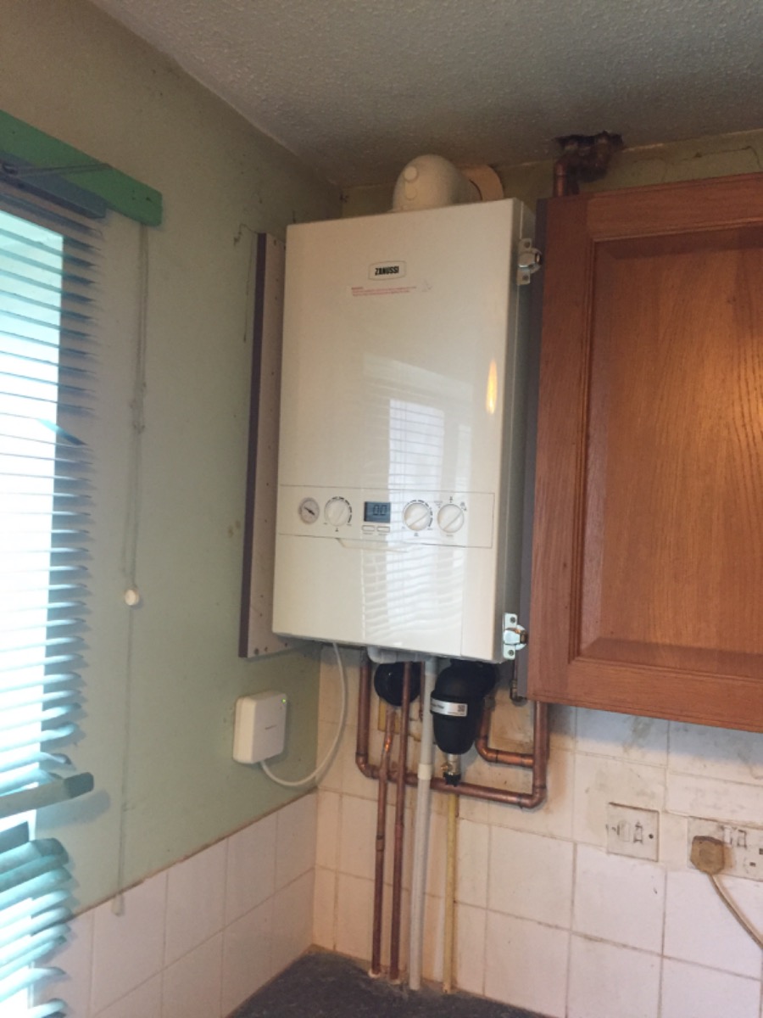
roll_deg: -1.9
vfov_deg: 61.7
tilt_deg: -0.3
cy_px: 509
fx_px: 852
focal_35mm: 29
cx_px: 382
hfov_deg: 48.2
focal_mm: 4.15
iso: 250
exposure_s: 1/33
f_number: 2.2
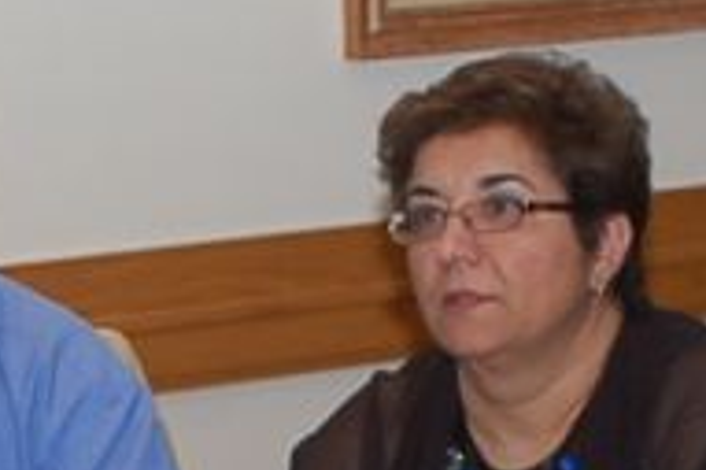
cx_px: 390
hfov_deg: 9.4
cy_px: 526
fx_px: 4271
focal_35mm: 218
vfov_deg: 6.3
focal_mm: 28
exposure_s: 1/60
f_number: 4
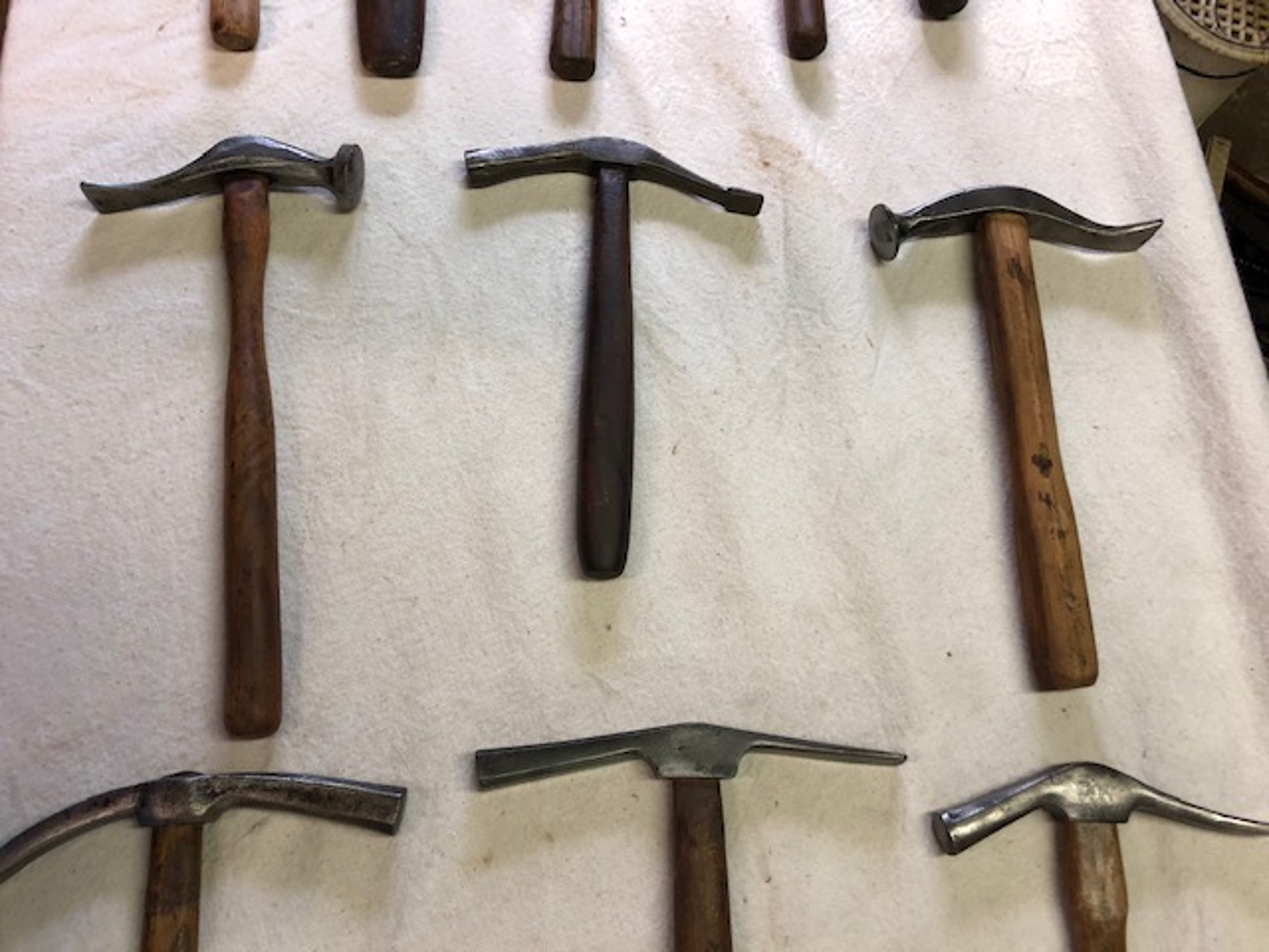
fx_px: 1026
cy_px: 476
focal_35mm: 28
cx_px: 634
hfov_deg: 63.4
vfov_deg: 49.7
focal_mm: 3.99
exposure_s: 1/33
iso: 40
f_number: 1.8
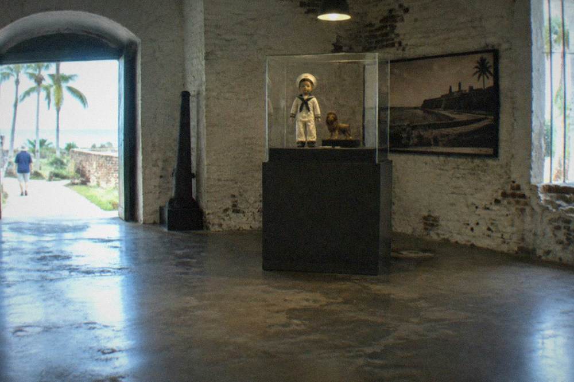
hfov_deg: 48.5
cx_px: 287
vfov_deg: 33.4
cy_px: 191
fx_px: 638
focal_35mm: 40
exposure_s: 1/80
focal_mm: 40
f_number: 11
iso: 320
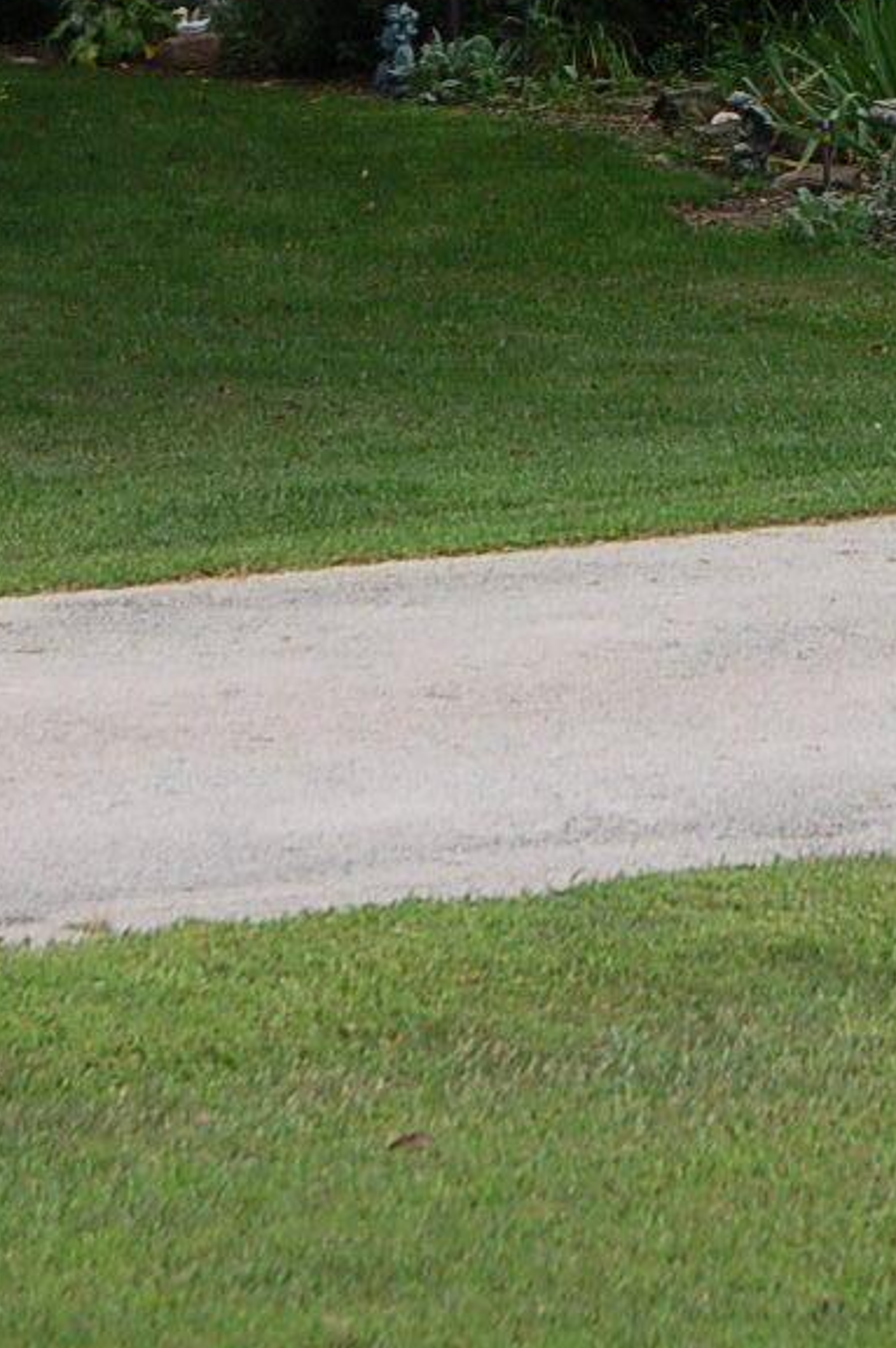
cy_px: 227
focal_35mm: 215
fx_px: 8052
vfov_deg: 9.5
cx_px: 1041
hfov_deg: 6.3
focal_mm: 55
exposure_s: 1/200
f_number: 7.1
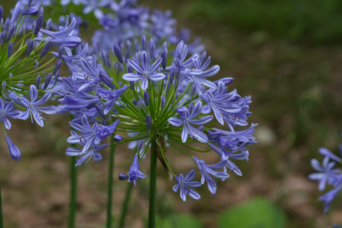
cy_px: 114
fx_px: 950
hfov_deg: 20.4
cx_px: 171
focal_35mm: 100
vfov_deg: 13.7
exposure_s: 1/500
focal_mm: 100
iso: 320
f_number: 5.6
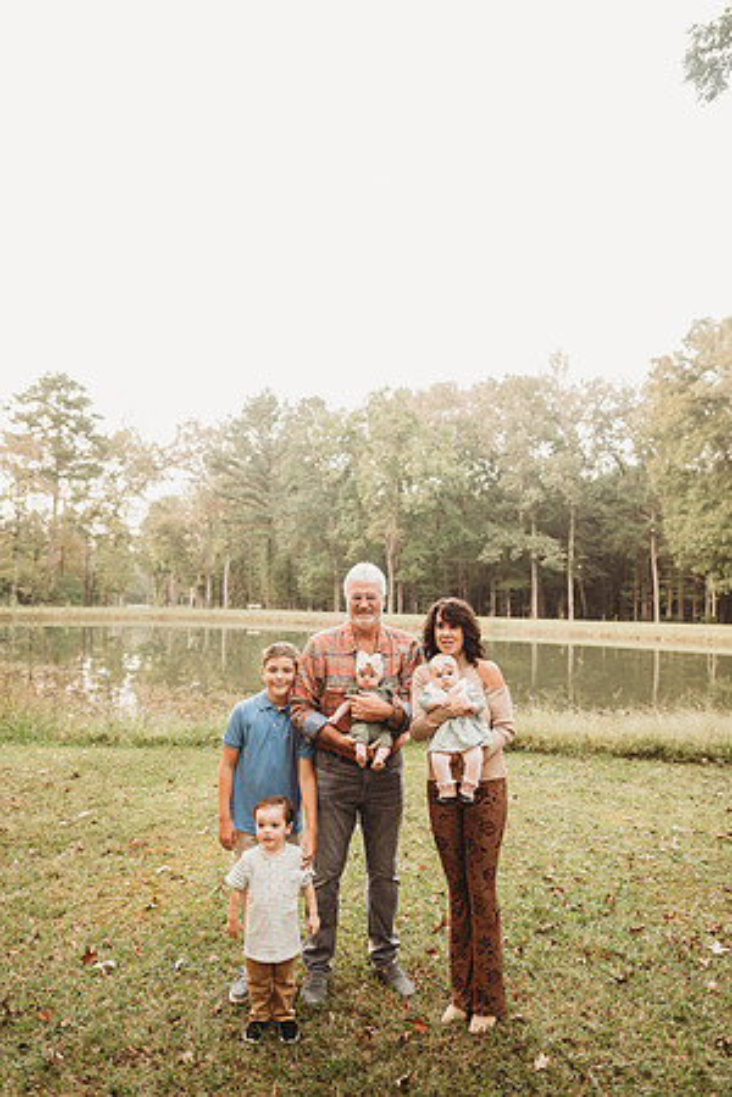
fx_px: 732
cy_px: 548
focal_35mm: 24
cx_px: 366
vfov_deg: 73.7
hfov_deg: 53.1
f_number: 2.5
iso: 800
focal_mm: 24
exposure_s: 1/125
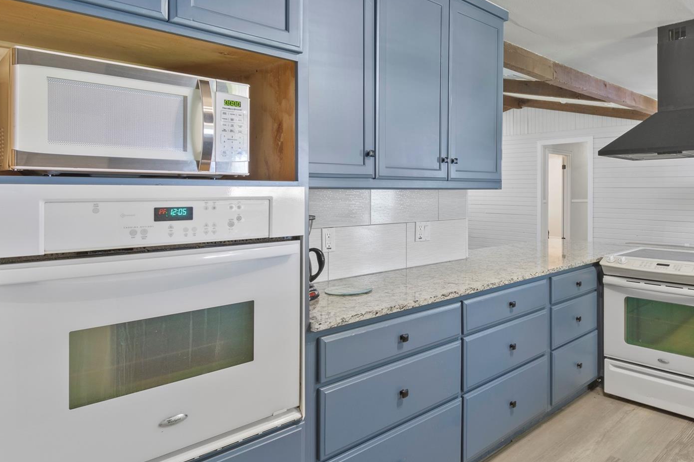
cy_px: 183
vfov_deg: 50.9
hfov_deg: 68.6
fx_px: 482
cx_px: 487
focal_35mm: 25
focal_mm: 11.5
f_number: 9
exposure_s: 3
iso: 100
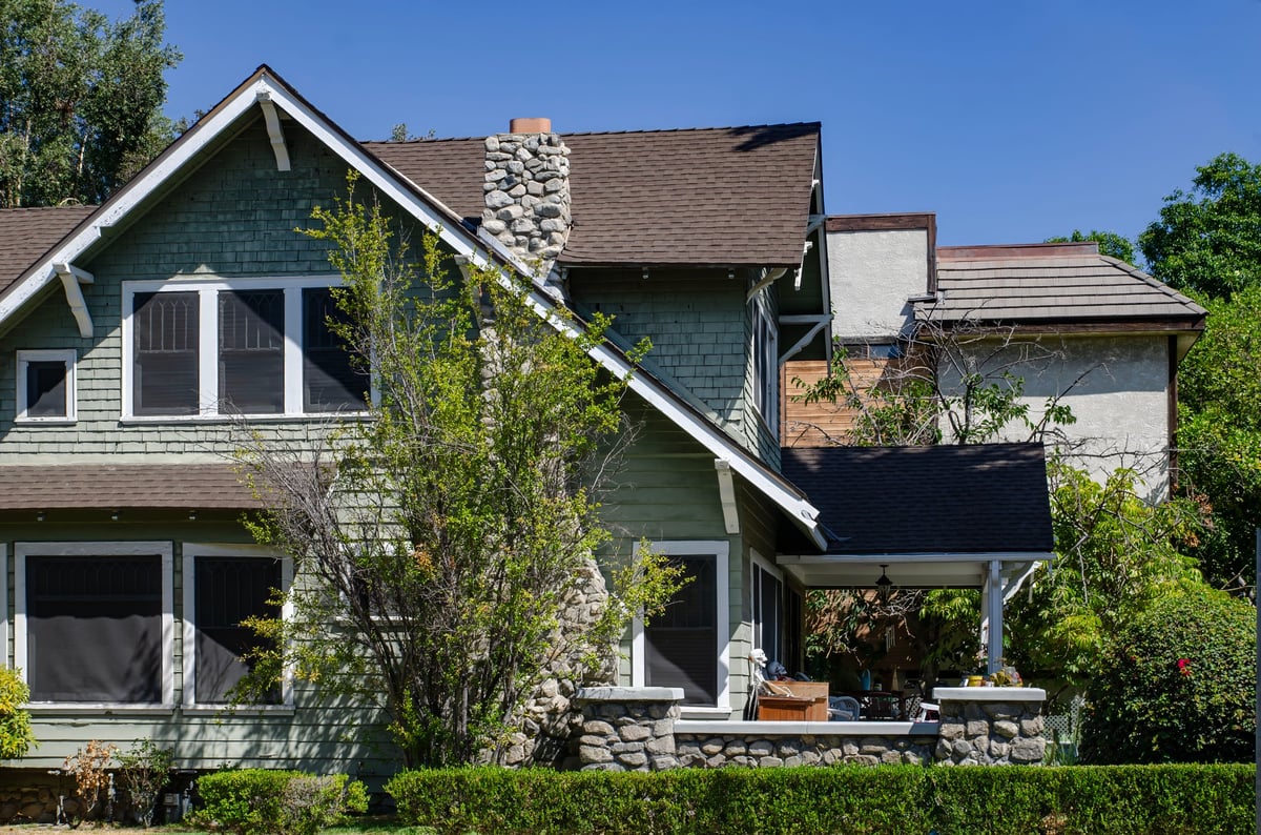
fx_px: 1835
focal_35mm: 52
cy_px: 418
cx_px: 630
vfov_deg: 25.6
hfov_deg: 37.9
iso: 125
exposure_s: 1/400
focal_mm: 35
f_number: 8
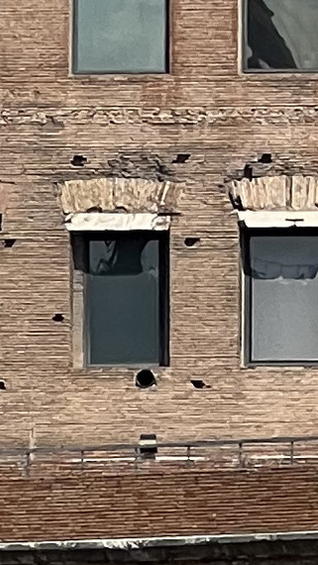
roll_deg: -0.3
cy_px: -59
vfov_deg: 3.7
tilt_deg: +8.2
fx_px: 8818
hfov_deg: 2.1
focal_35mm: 588
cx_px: 580
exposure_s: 1/889
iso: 32
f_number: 2.8
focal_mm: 9
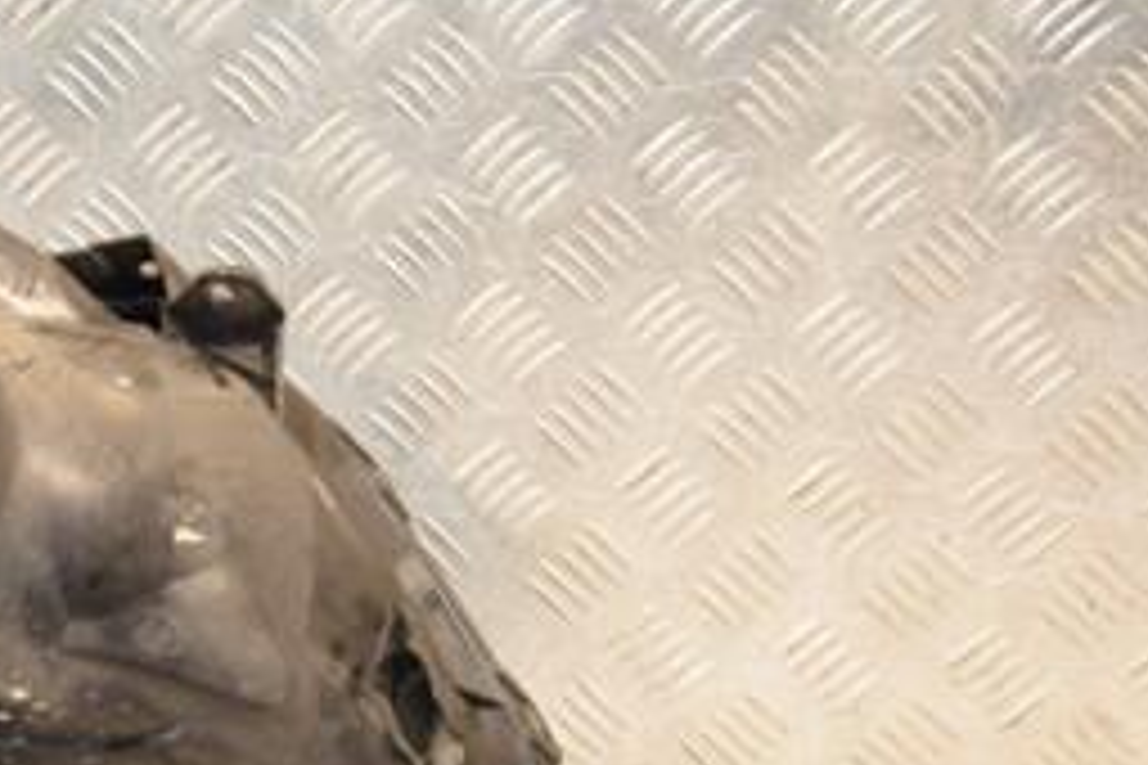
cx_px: -131
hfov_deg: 16.5
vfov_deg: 11.4
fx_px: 3826
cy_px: 338
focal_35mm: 120
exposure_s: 1/160
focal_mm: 34
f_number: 5
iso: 800
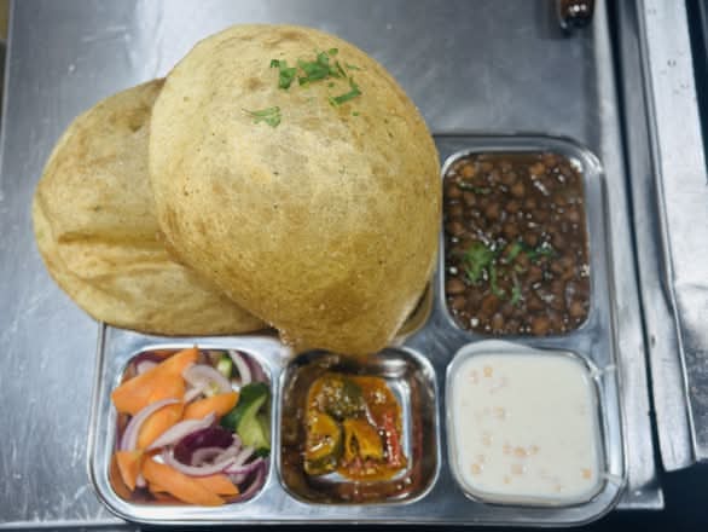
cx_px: 354
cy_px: 266
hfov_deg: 39.6
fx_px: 982
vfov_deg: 30.3
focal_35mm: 48
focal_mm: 6.86
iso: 64
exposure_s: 1/107
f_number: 1.78
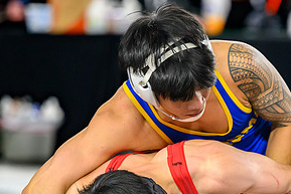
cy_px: 152
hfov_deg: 4.4
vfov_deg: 3.0
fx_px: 3769
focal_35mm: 466
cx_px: 217
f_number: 2.8
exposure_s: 1/800
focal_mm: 175
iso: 2500
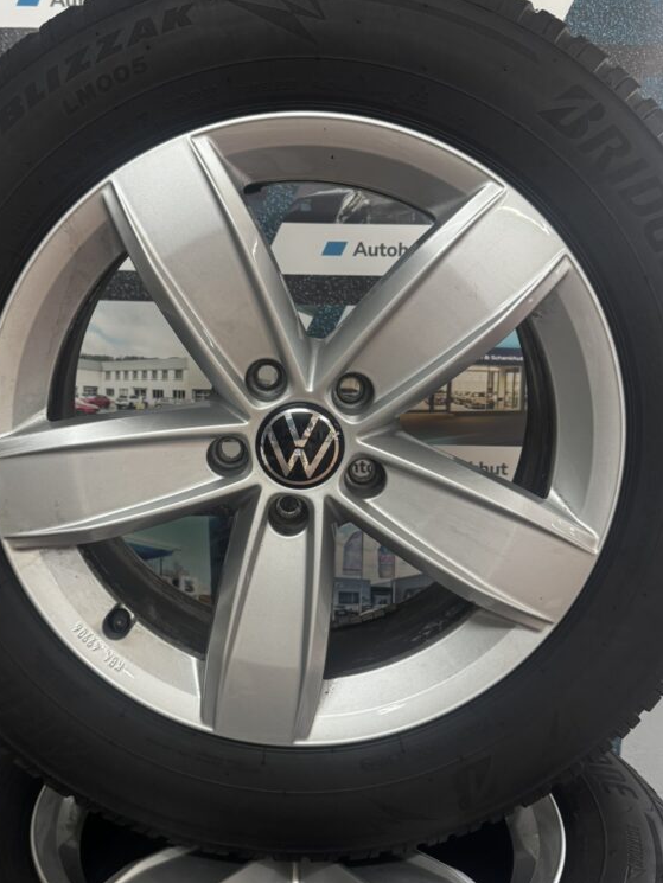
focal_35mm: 33
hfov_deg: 42.9
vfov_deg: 55.3
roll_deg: -0.5
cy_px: 433
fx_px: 842
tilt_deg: -8.8
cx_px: 286
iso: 200
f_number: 1.78
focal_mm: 6.76
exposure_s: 1/50
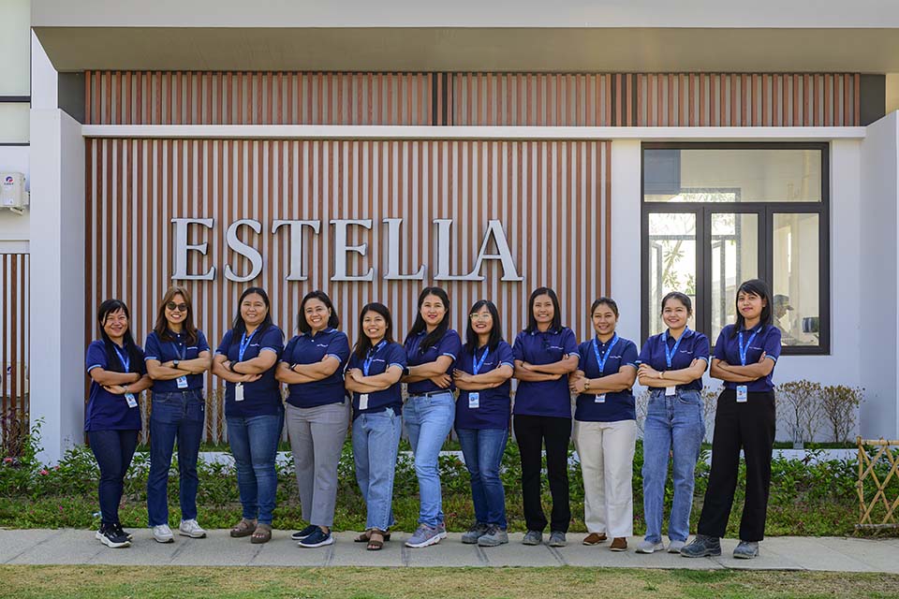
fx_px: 1049
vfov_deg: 31.9
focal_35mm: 42
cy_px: 300
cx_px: 450
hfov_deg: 46.4
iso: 180
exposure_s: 1/250
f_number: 5
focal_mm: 42
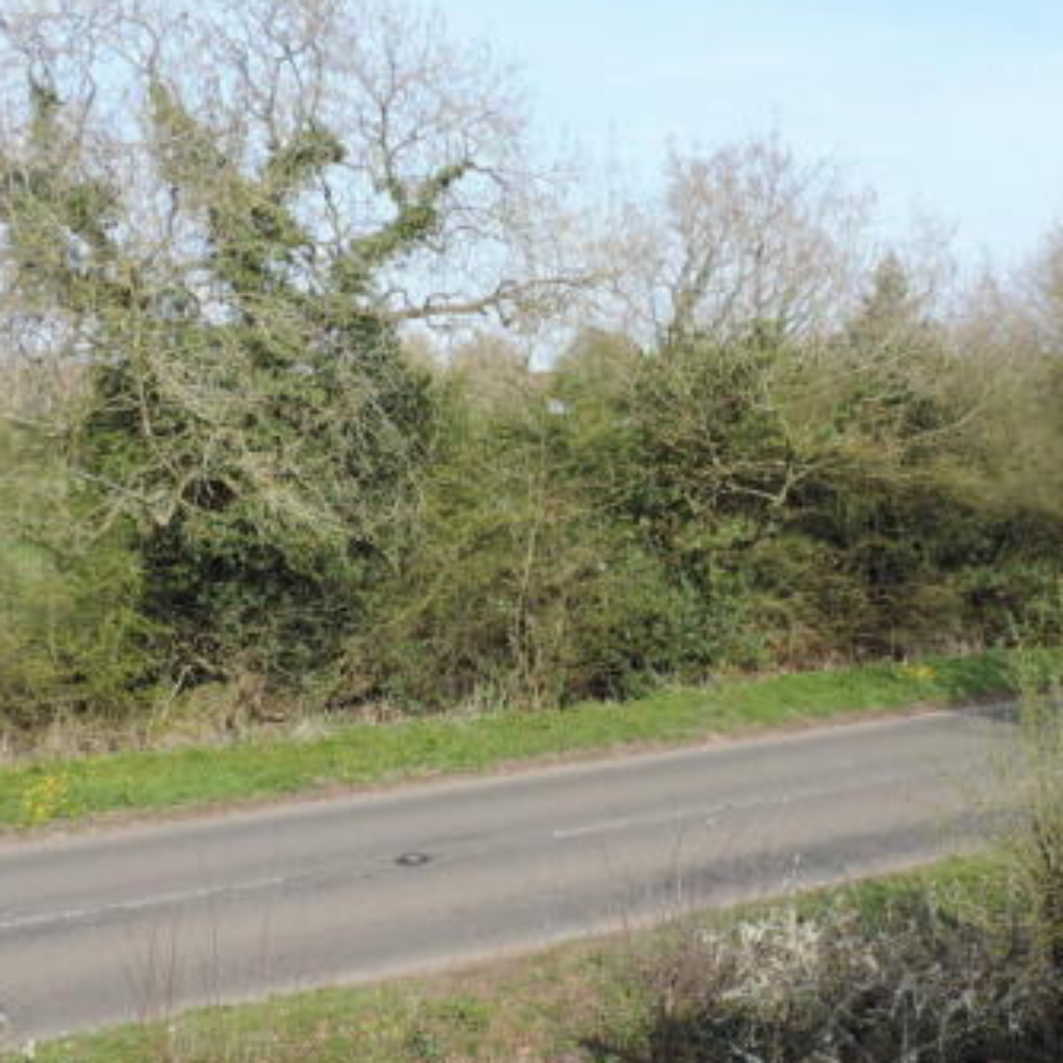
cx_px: 590
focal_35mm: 37
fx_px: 1285
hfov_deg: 44.9
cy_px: 555
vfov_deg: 44.9
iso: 80
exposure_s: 1/500
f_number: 3
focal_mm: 4.3
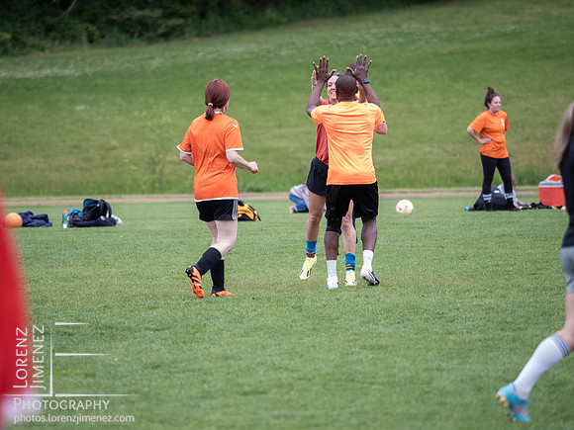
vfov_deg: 5.0
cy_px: 215
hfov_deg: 6.6
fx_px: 4975
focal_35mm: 300
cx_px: 287
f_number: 2.8
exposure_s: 1/1250
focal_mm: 150
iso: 3200
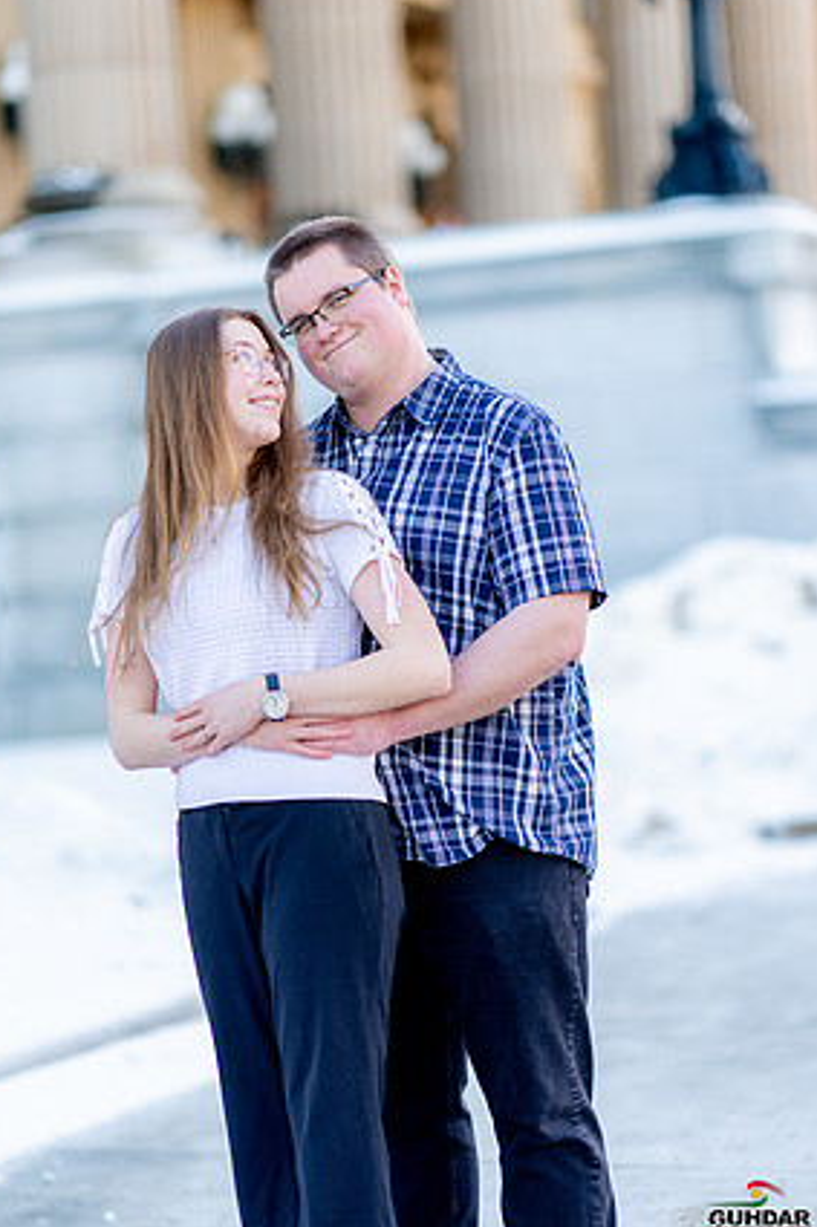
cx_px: 396
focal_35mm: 90
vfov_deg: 22.6
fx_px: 3066
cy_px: 609
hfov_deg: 15.2
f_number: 1.4
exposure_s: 1/1600
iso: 125
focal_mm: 85
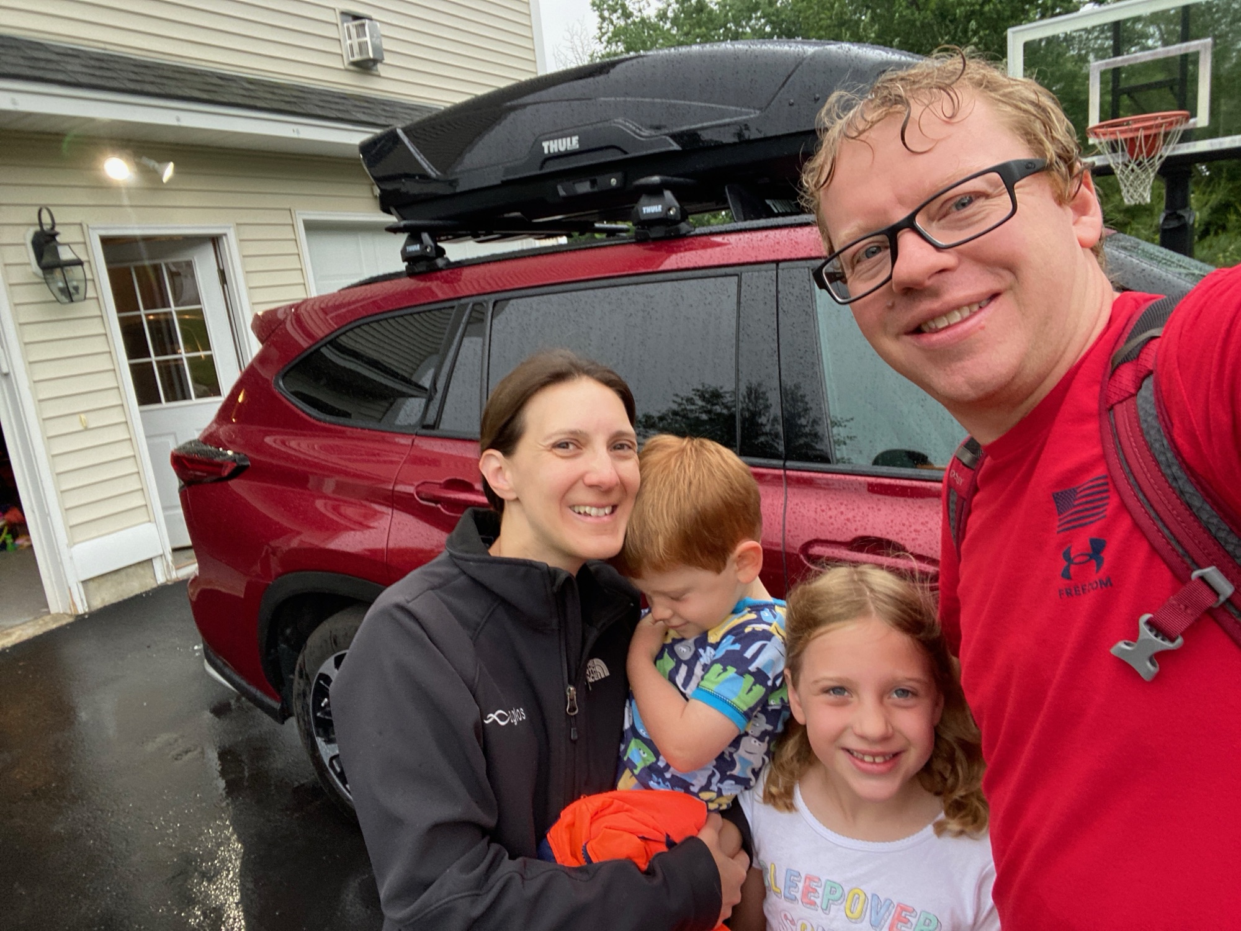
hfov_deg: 73.9
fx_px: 825
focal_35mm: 23
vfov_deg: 58.9
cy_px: 466
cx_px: 620
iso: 100
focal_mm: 2.71
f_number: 2.2
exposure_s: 1/88
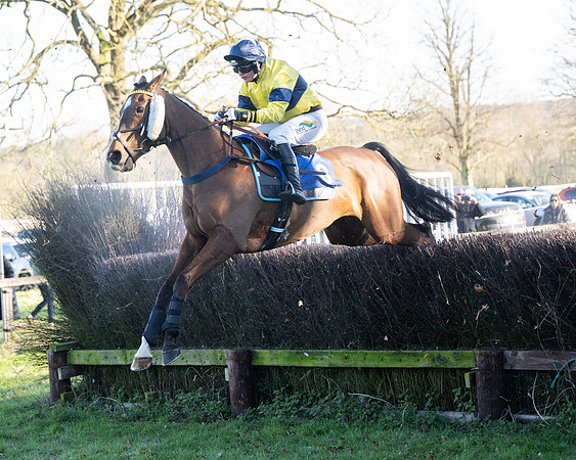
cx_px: 261
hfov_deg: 18.1
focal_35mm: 106
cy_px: 247
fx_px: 1810
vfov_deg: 14.5
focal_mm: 70
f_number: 2.8
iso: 800
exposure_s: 1/1250
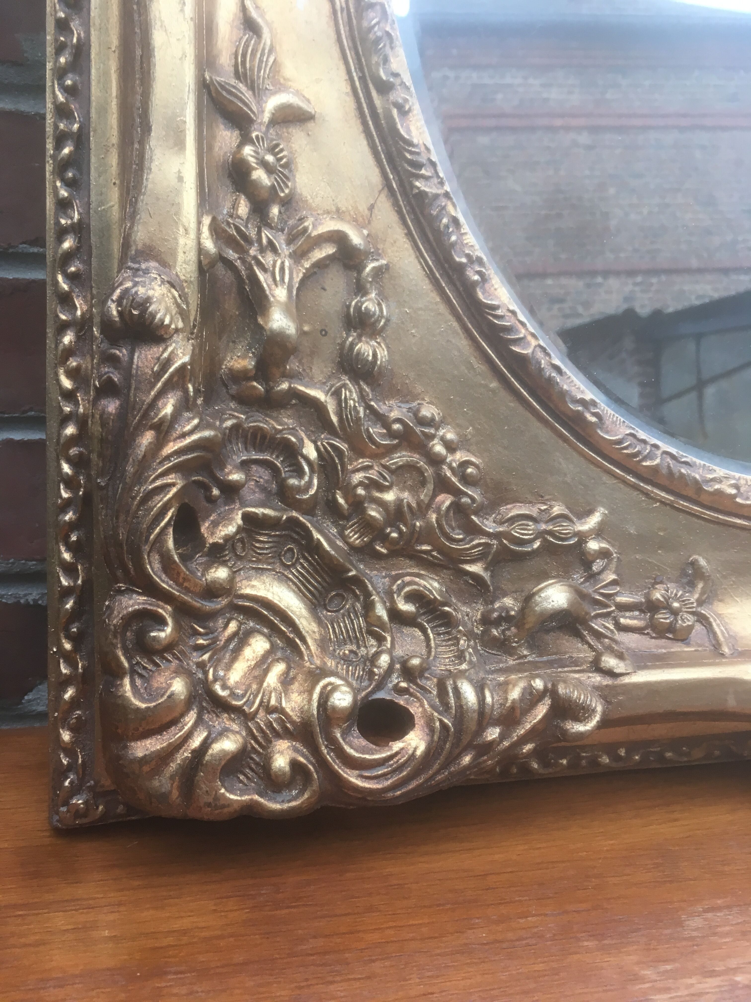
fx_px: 839
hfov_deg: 48.2
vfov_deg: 61.7
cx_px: 376
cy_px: 501
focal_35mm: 29
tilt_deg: -16.1
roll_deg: -1.9
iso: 32
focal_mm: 4.15
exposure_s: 1/33
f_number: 2.2
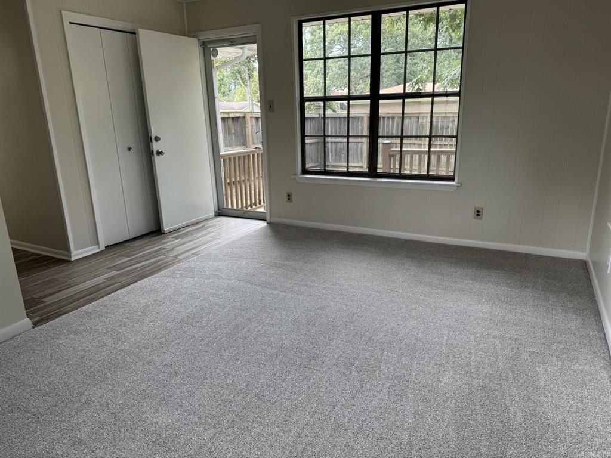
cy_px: 229
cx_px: 306
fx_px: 424
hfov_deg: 71.6
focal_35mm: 24
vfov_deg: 56.8
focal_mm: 6.76
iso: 64
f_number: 1.78
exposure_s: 1/121
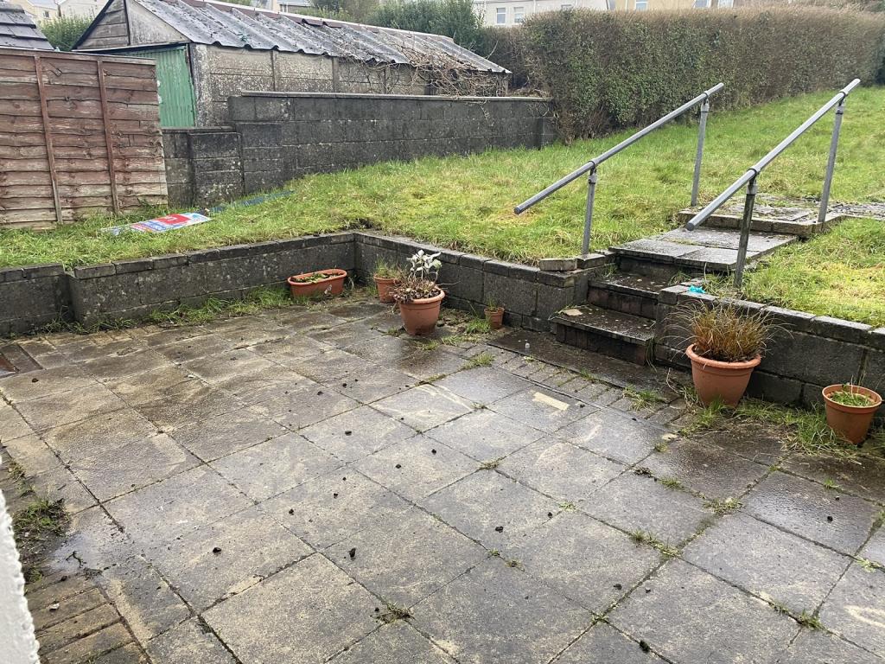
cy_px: 332
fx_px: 665
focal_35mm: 26
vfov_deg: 53.1
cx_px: 442
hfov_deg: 67.3
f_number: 1.8
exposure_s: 1/60
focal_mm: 4.25
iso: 125
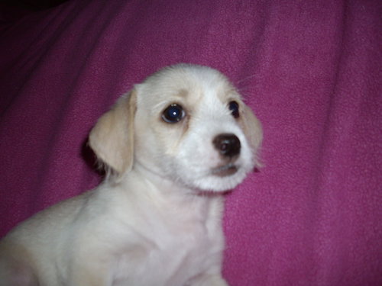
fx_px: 408
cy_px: 143
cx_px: 191
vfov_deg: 38.7
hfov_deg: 50.1
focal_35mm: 37
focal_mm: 6.2
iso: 160
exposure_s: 1/50
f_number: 2.8
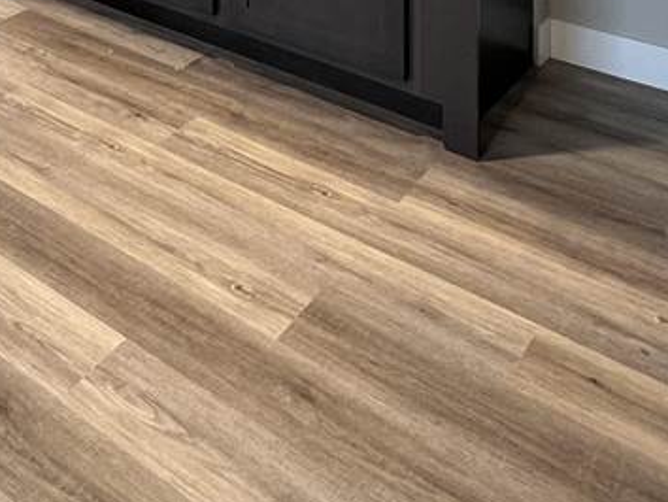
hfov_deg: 36.5
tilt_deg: -0.1
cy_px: -393
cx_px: 8
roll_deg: +0.3
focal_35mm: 47
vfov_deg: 21.2
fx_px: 908
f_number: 1.8
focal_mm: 1.57
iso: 200
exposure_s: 1/60
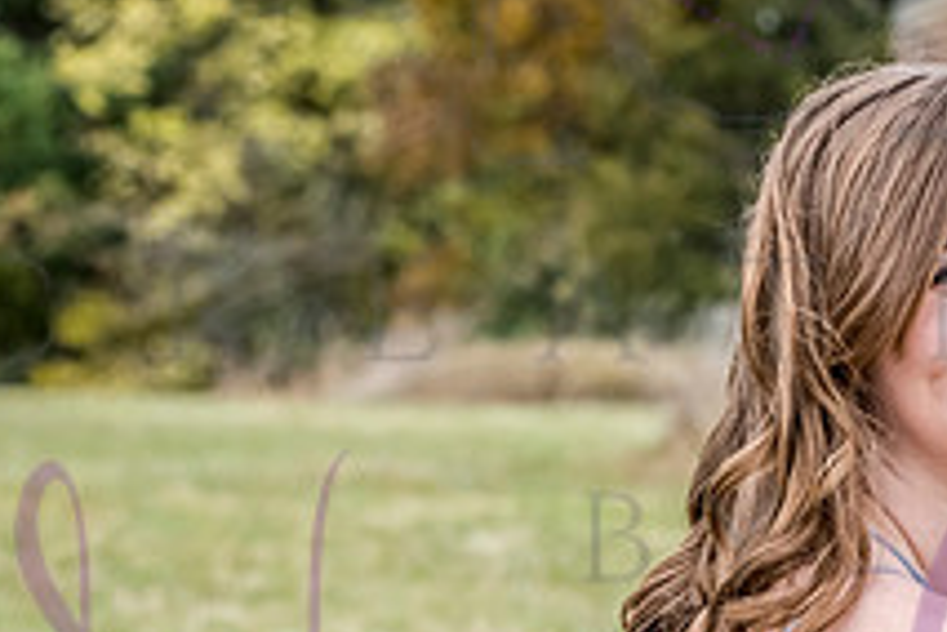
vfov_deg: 6.3
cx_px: 765
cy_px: 527
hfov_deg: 9.4
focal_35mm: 218
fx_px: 5734
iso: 800
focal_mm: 80
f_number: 7.1
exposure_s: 1/320
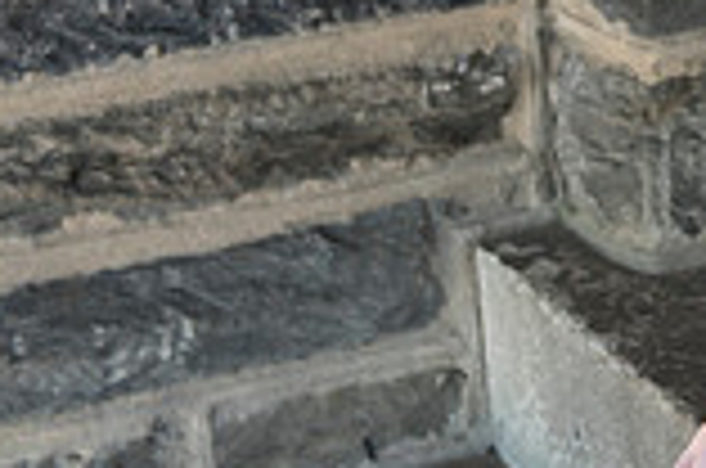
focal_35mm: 157
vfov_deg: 8.5
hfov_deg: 12.6
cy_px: -207
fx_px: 3073
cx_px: 957
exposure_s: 1/80
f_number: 4
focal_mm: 40
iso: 500
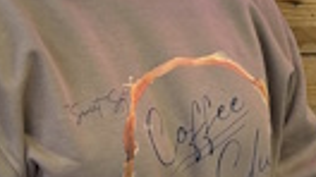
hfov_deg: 12.4
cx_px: 311
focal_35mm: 172
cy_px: 36
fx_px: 1440
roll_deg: -1.1
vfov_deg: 7.0
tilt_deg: -13.1
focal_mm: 5.7
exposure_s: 1/120
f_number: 1.5
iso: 64
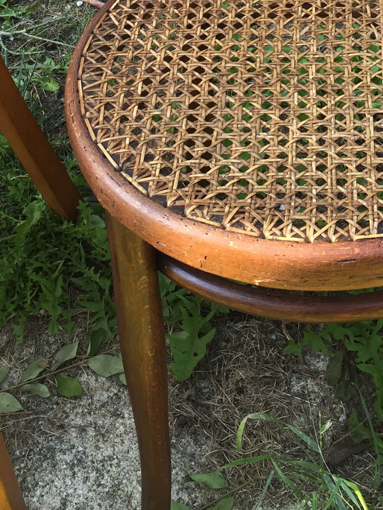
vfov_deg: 25.1
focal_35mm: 72
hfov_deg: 20.4
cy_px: -50
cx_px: 234
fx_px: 1062
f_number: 2.2
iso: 32
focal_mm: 4.15
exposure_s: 1/100
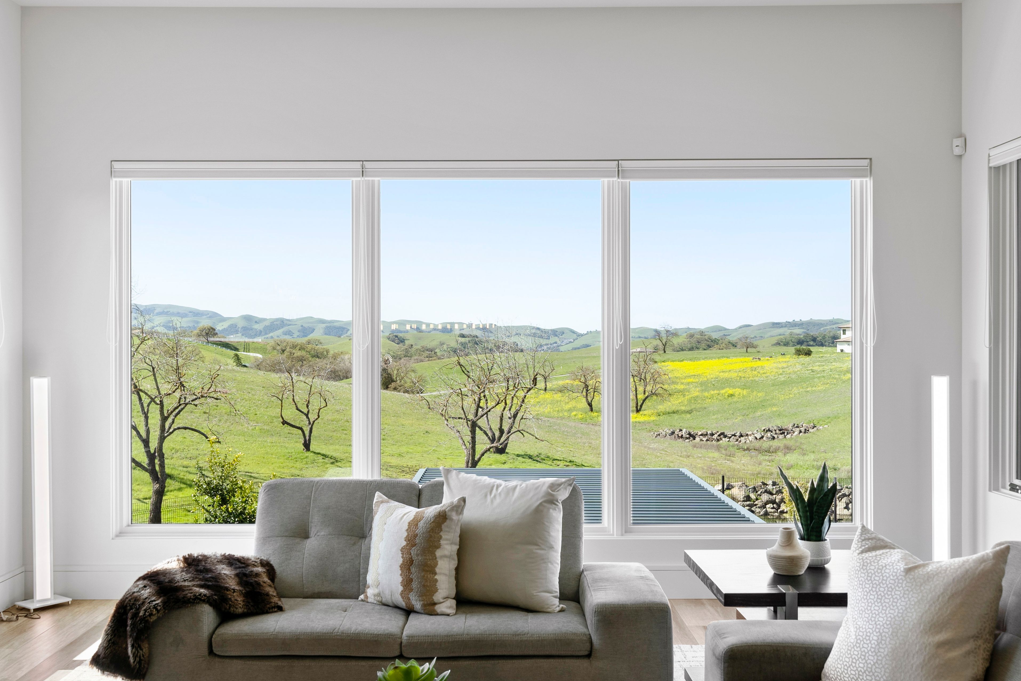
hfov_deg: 51.9
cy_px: 347
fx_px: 1049
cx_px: 503
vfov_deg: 35.9
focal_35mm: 37
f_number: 8
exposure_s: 1/30
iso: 100
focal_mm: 24
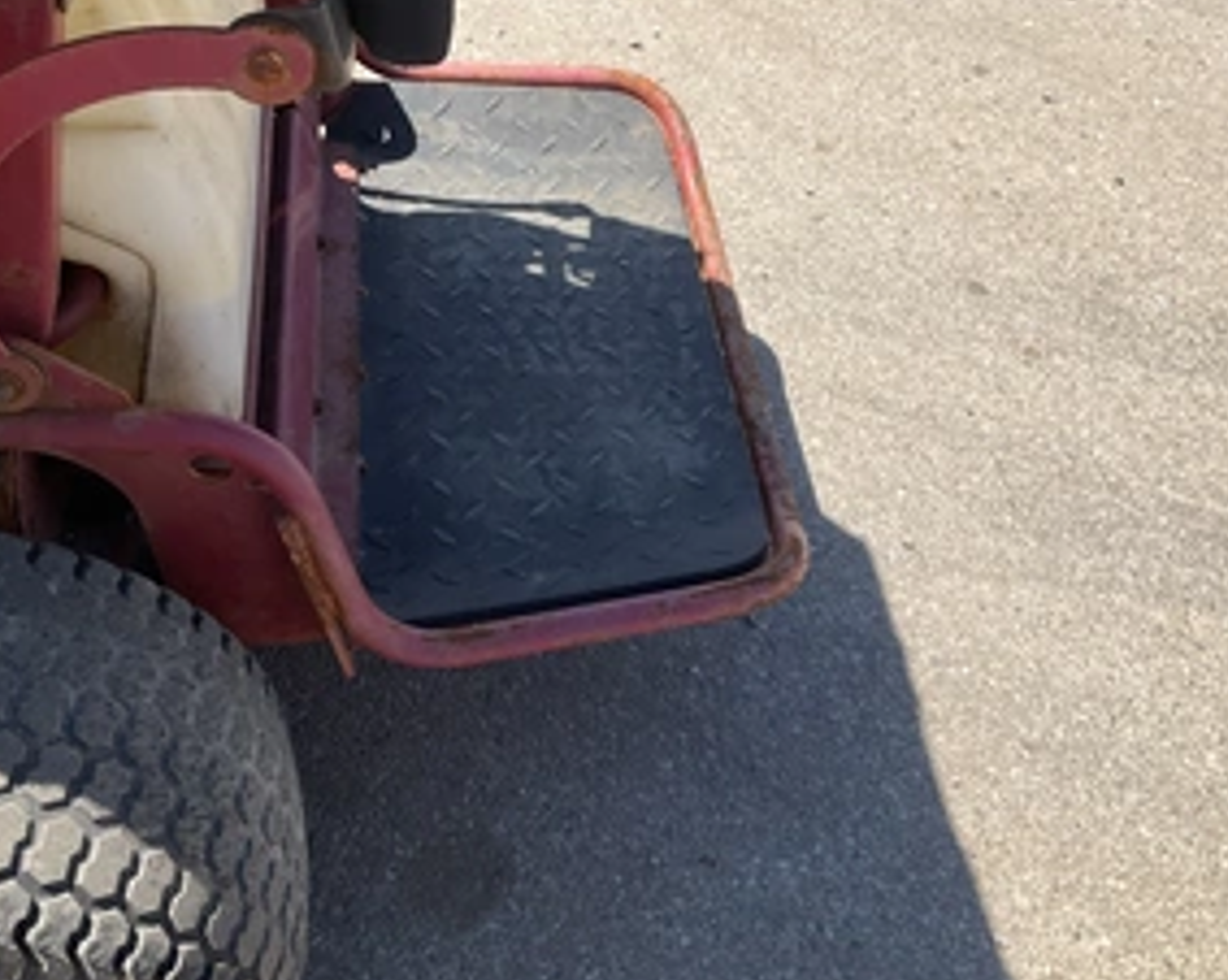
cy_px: 347
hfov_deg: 45.8
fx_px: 1453
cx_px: 560
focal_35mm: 40
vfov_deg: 37.0
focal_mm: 3
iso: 25
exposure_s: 1/1144
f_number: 1.8
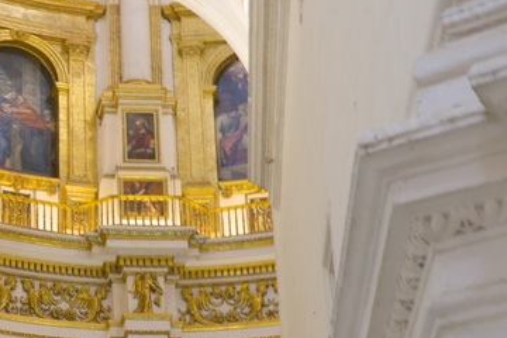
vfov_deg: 13.8
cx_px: 51
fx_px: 1394
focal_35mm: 99
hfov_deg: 20.2
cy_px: 265
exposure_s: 1/8
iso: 800
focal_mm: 30
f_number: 6.3
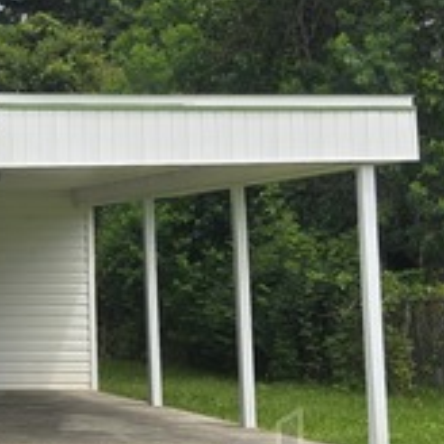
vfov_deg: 17.5
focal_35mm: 99
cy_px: 171
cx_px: -428
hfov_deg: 14.7
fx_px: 1437
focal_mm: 6.3
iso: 12
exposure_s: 1/548
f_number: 1.7
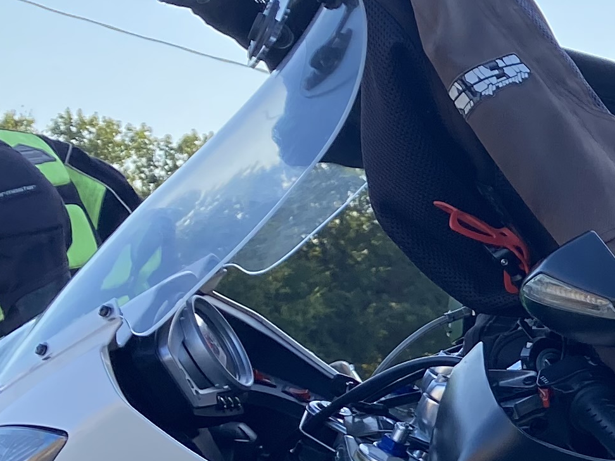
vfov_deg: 13.5
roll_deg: +0.6
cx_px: 1263
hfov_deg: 14.7
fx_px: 1919
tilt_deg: -1.4
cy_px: 479
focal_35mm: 108
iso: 32
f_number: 1.8
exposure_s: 1/742
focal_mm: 4.25
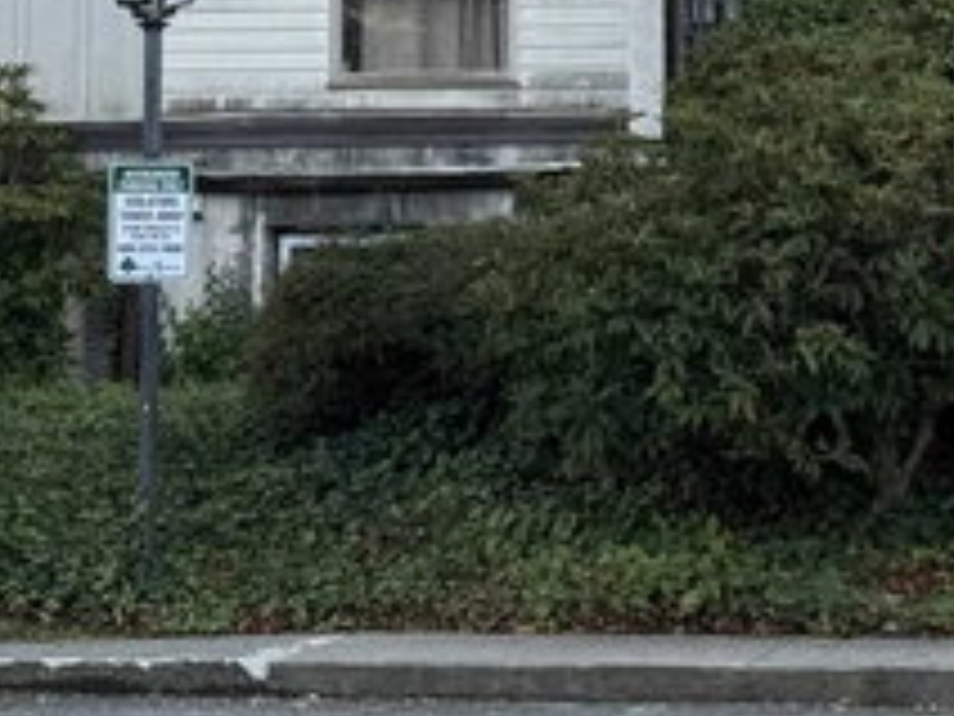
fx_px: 4988
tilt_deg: +8.5
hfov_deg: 10.9
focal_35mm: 181
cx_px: 644
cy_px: -446
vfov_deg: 8.0
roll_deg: +0.4
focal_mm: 6.76
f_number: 1.78
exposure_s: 1/339
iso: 100
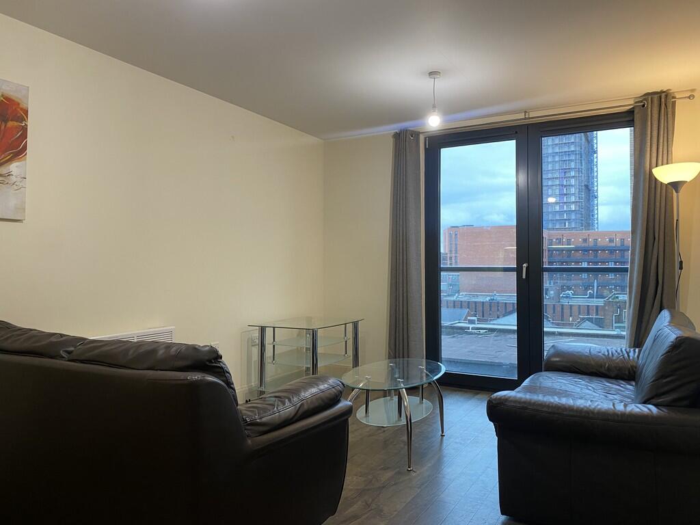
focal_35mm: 26
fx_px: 526
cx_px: 350
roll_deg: +0.0
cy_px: 262
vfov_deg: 53.1
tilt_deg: +1.0
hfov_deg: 67.3
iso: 125
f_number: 1.8
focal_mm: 4.25
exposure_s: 1/50
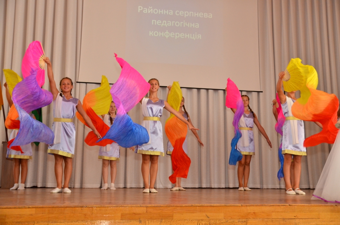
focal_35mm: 40
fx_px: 382
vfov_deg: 32.9
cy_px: 112
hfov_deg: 48.0
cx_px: 170
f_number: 4.8
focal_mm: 27
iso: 800
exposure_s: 1/180
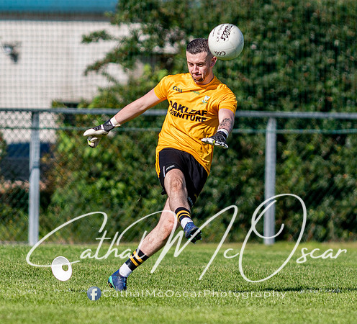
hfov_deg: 1.9
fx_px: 11033
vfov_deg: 1.7
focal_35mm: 990
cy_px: 184
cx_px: 181
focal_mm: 300
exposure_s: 1/2500
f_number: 2.8
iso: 125
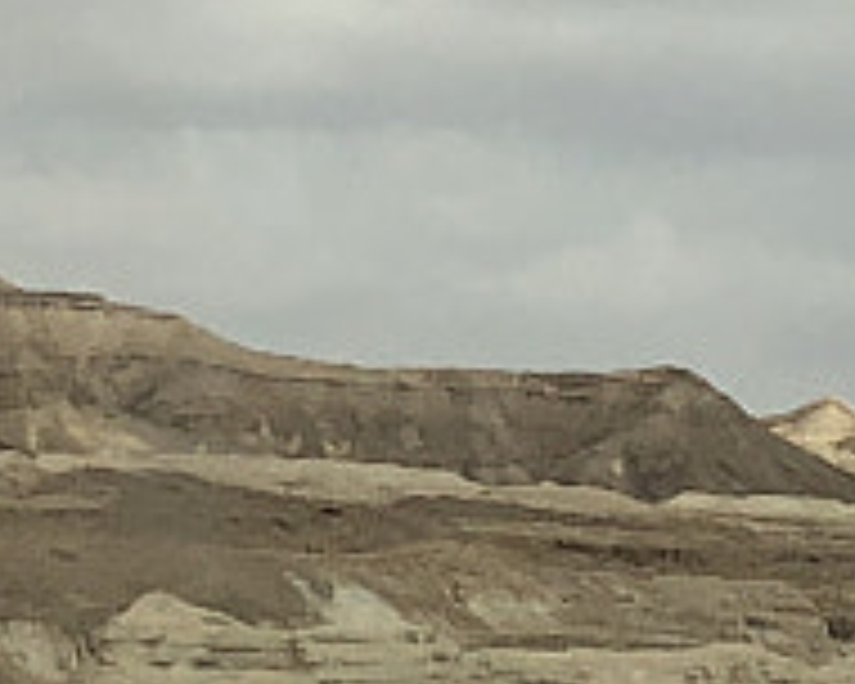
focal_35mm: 230
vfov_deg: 6.5
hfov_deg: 8.1
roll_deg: +1.2
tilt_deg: +14.0
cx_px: 1462
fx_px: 5820
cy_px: -747
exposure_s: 1/4000
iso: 25
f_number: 1.8
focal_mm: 3.99
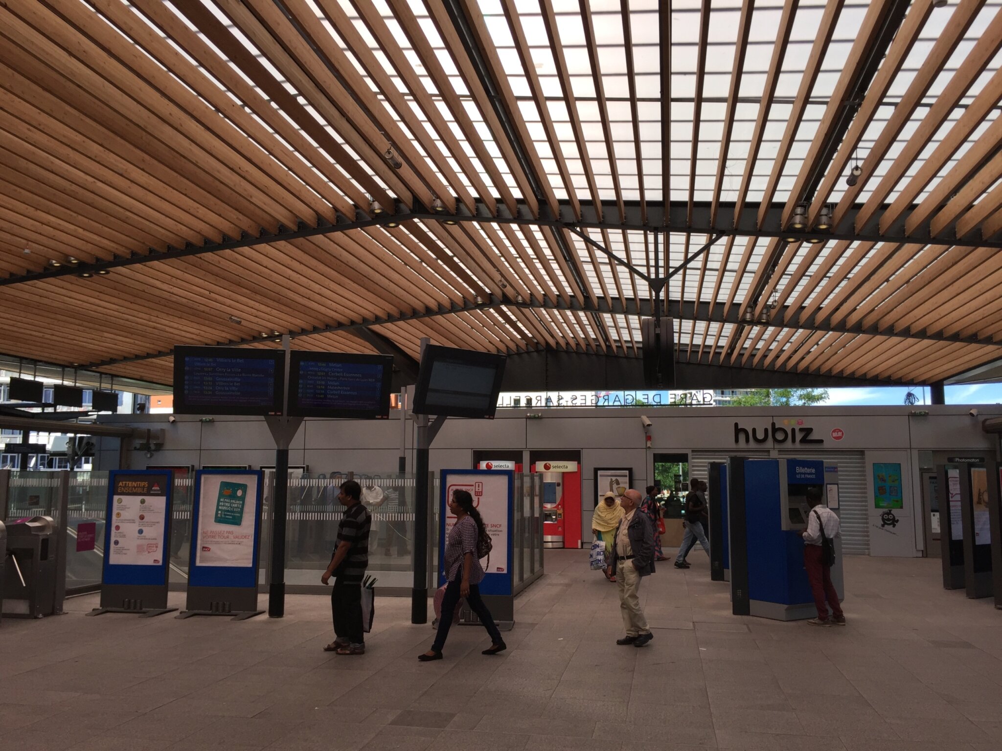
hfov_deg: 61.7
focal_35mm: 29
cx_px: 501
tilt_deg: +5.2
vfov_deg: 48.2
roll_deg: -2.8
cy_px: 376
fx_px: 839
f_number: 2.2
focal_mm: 4.15
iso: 32
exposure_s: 1/1099
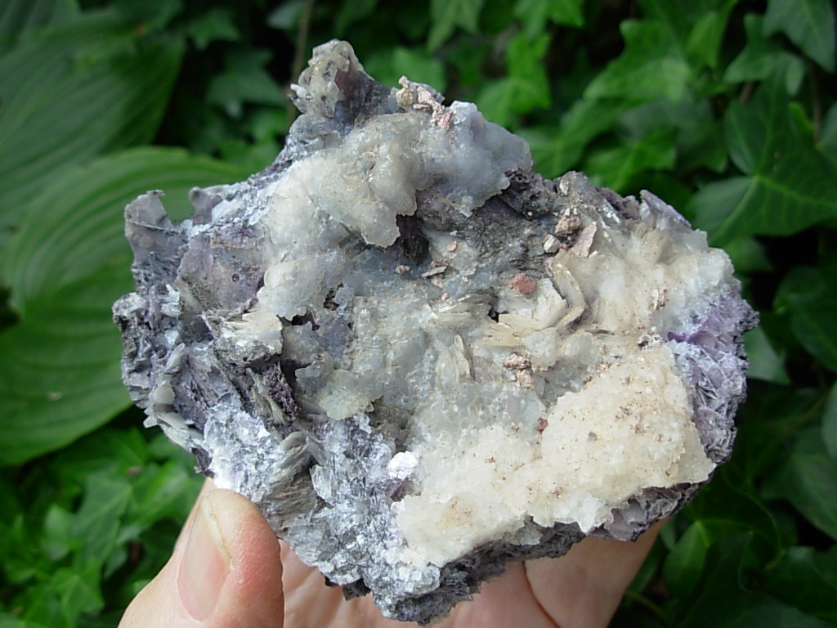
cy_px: 314
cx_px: 418
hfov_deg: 49.0
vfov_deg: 37.7
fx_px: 919
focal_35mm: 38
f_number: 2.9
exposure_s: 1/192
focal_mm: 6.3
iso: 50
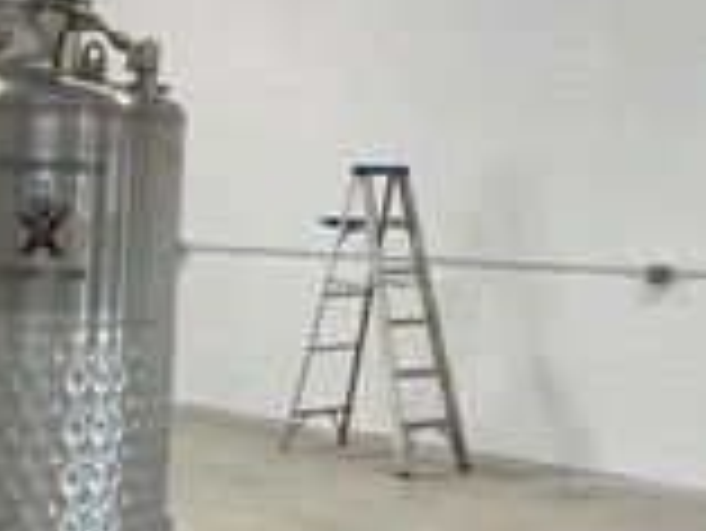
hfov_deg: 25.1
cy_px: 418
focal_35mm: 74
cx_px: 13
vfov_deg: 19.7
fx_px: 1510
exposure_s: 1/122
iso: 50
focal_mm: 3
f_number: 1.8
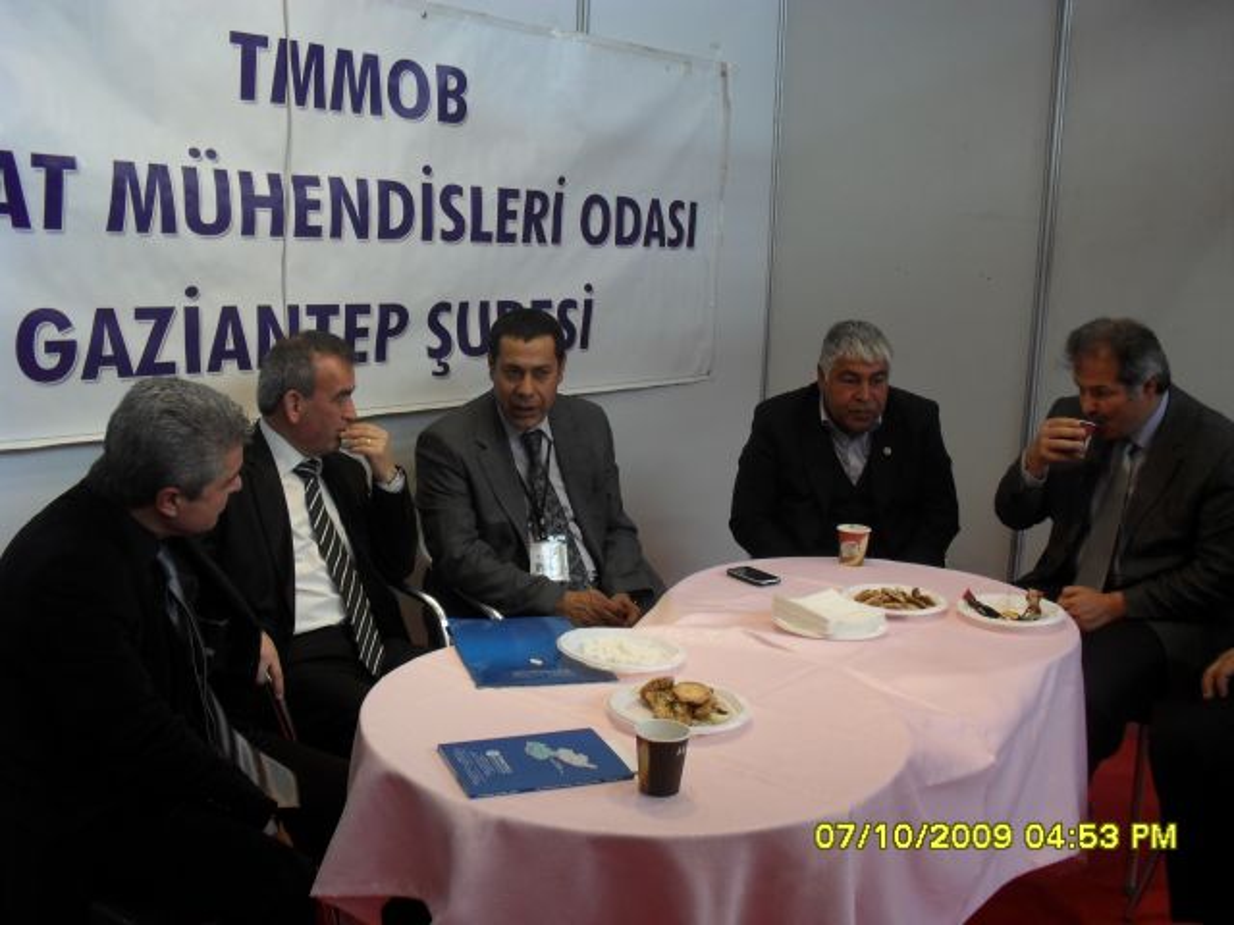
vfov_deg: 40.7
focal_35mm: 35
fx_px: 1248
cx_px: 617
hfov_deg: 52.6
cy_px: 462
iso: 100
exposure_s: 1/45
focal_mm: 6.3
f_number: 3.2
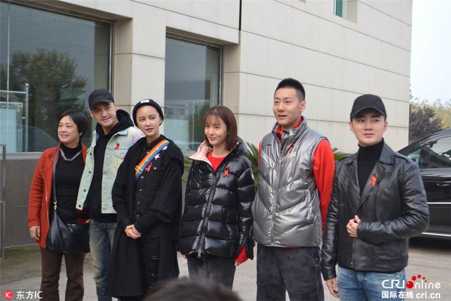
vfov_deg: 26.5
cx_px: 226
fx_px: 639
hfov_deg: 38.9
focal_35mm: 51
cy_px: 150
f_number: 5
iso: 400
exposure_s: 1/400
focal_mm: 34
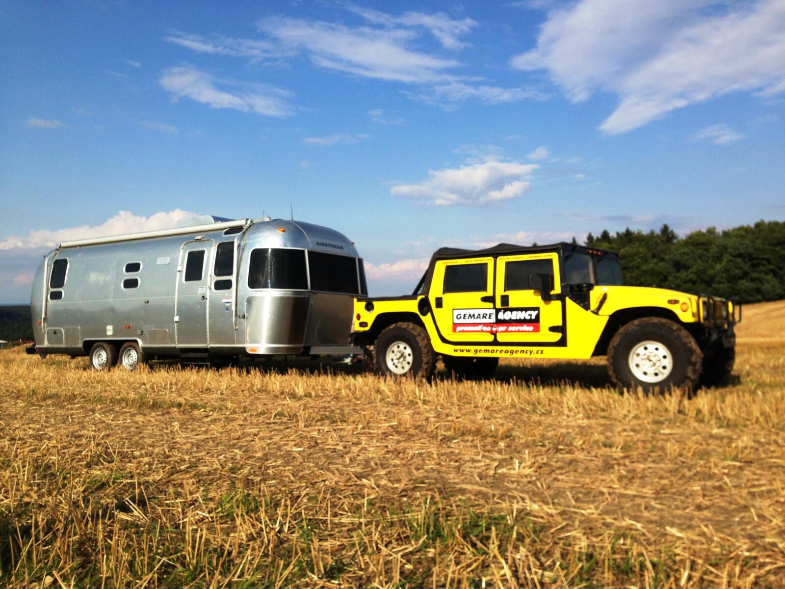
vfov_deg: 42.9
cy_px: 294
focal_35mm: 33
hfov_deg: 55.4
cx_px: 392
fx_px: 748
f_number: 2.4
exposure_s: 1/1695
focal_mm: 4.13
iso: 50
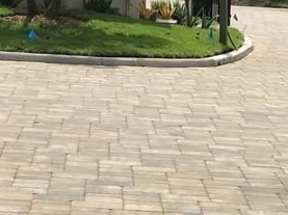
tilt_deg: +3.8
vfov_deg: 6.9
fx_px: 1753
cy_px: -161
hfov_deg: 9.4
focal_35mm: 211
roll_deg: -1.9
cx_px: 87
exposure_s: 1/870
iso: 20
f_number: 2.8
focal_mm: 6.6
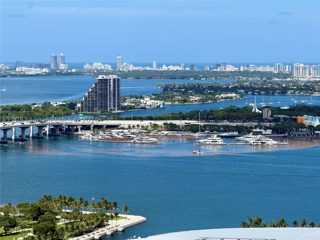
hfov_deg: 19.6
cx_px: 160
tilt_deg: -4.3
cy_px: 120
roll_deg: +0.6
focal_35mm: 100
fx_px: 924
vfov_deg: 14.8
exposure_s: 1/638
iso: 20
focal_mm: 16.89
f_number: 2.8
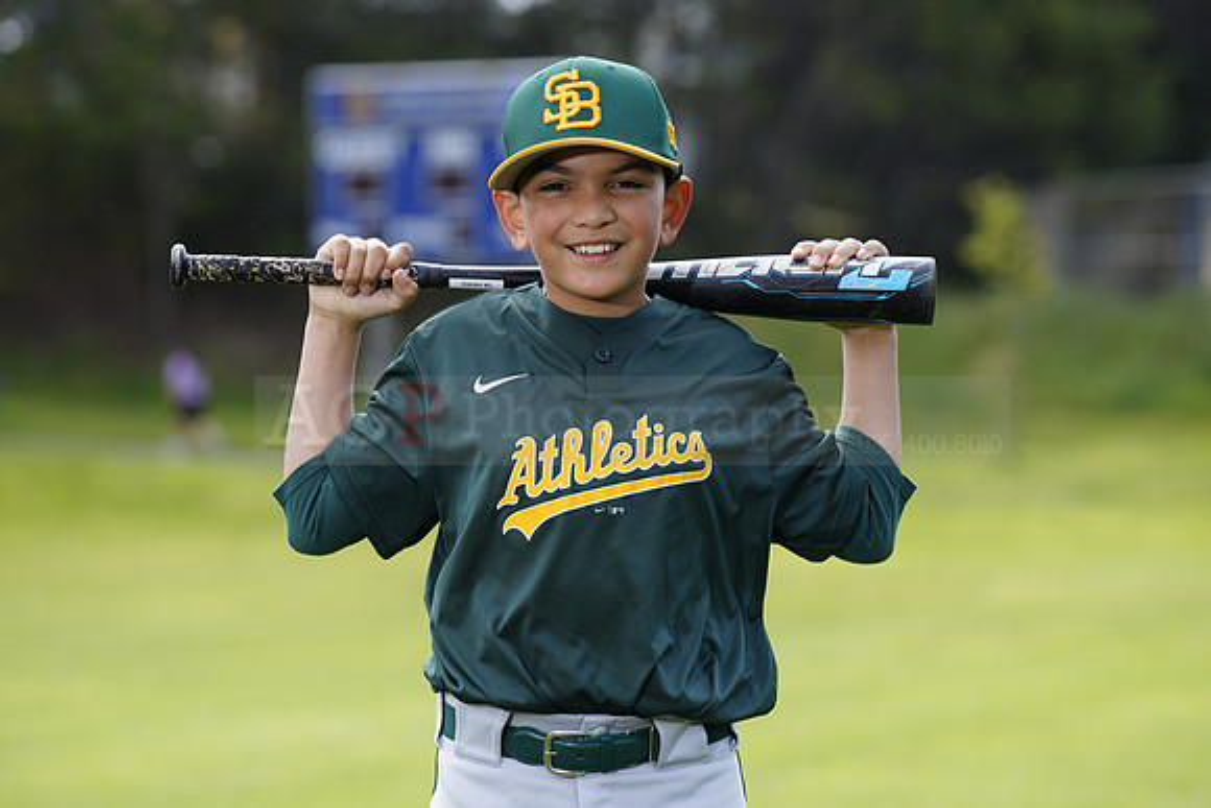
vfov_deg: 8.1
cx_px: 606
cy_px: 404
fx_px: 5720
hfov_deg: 12.1
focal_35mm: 170
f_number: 5
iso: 100
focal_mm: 170
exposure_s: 1/250
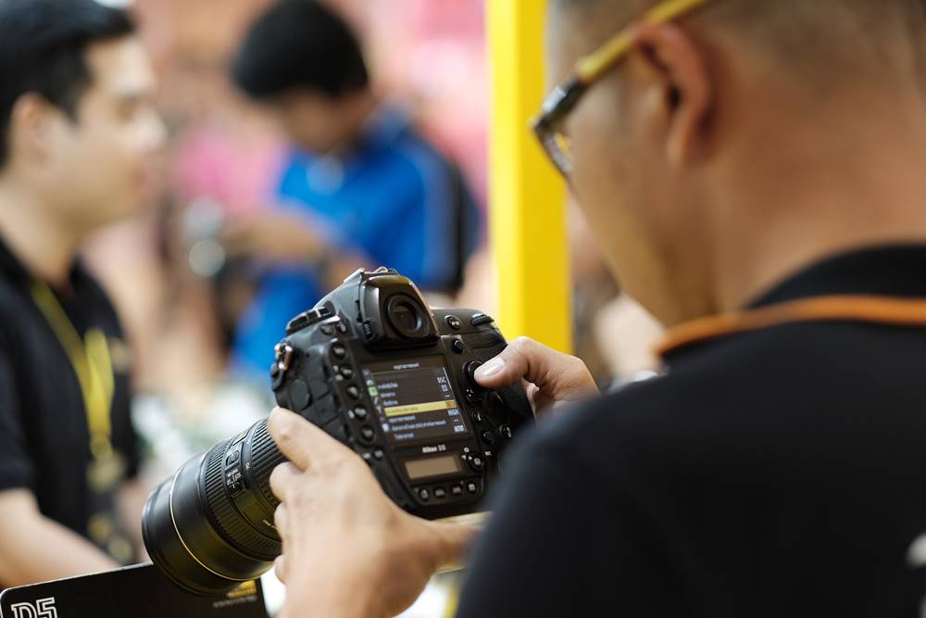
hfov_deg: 24.2
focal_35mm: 84
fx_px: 2161
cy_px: 309
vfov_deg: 16.3
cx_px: 463
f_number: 1.6
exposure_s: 1/250
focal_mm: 56
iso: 800
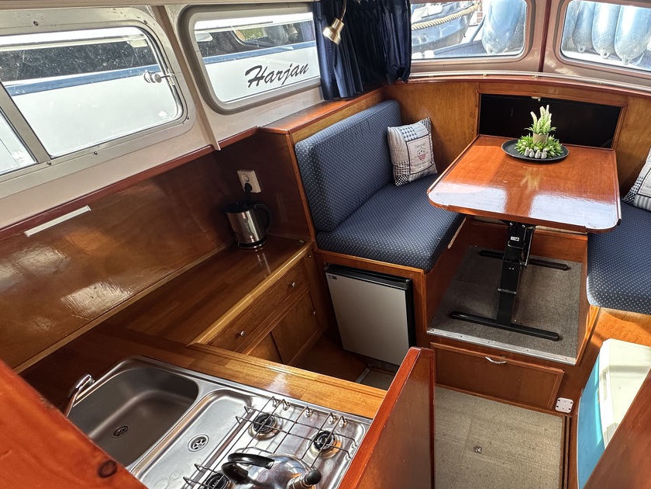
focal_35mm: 20
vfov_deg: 65.0
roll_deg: -0.6
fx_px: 376
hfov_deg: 78.4
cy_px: 307
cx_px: 447
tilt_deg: -38.9
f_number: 2.2
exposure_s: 1/99
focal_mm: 2.22
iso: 160
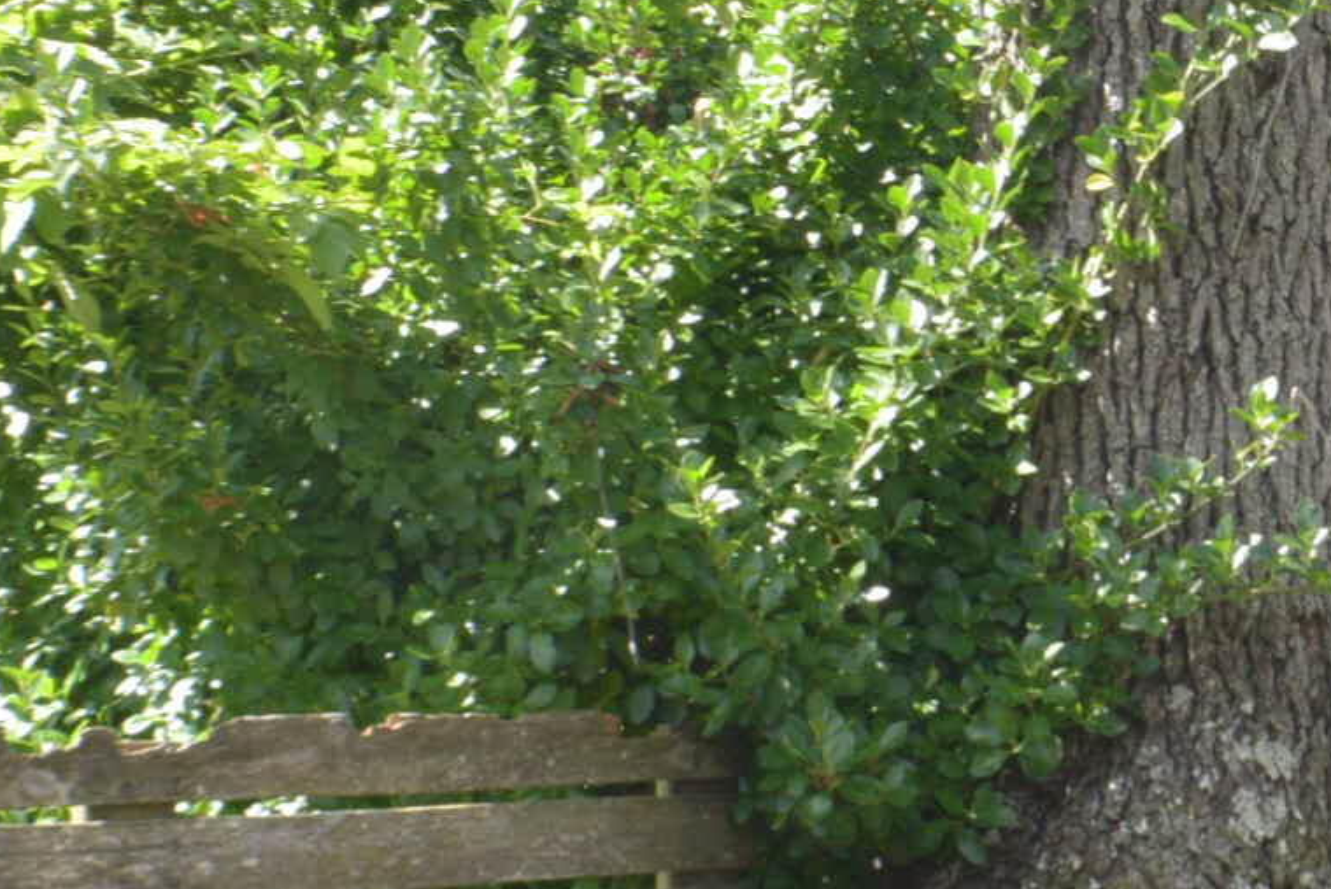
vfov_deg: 6.8
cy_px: 146
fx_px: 7435
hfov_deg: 9.9
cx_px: 1959
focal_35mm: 201
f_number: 16
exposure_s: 1/50
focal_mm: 34
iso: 560
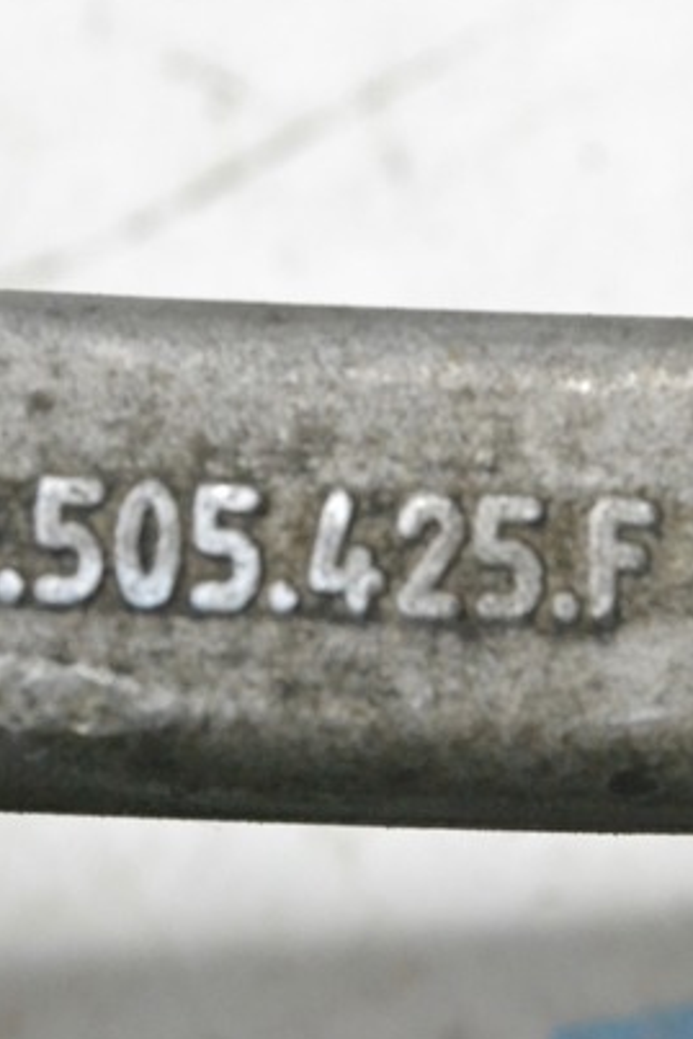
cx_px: 407
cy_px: 531
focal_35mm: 131
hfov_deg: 10.5
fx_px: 3773
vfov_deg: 15.7
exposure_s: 1/160
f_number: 10
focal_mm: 55
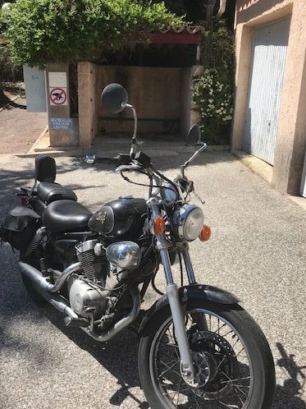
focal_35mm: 36
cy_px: 215
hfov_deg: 39.6
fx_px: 425
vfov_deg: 51.4
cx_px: 158
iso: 20
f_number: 1.8
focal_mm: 3.99
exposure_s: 1/1953
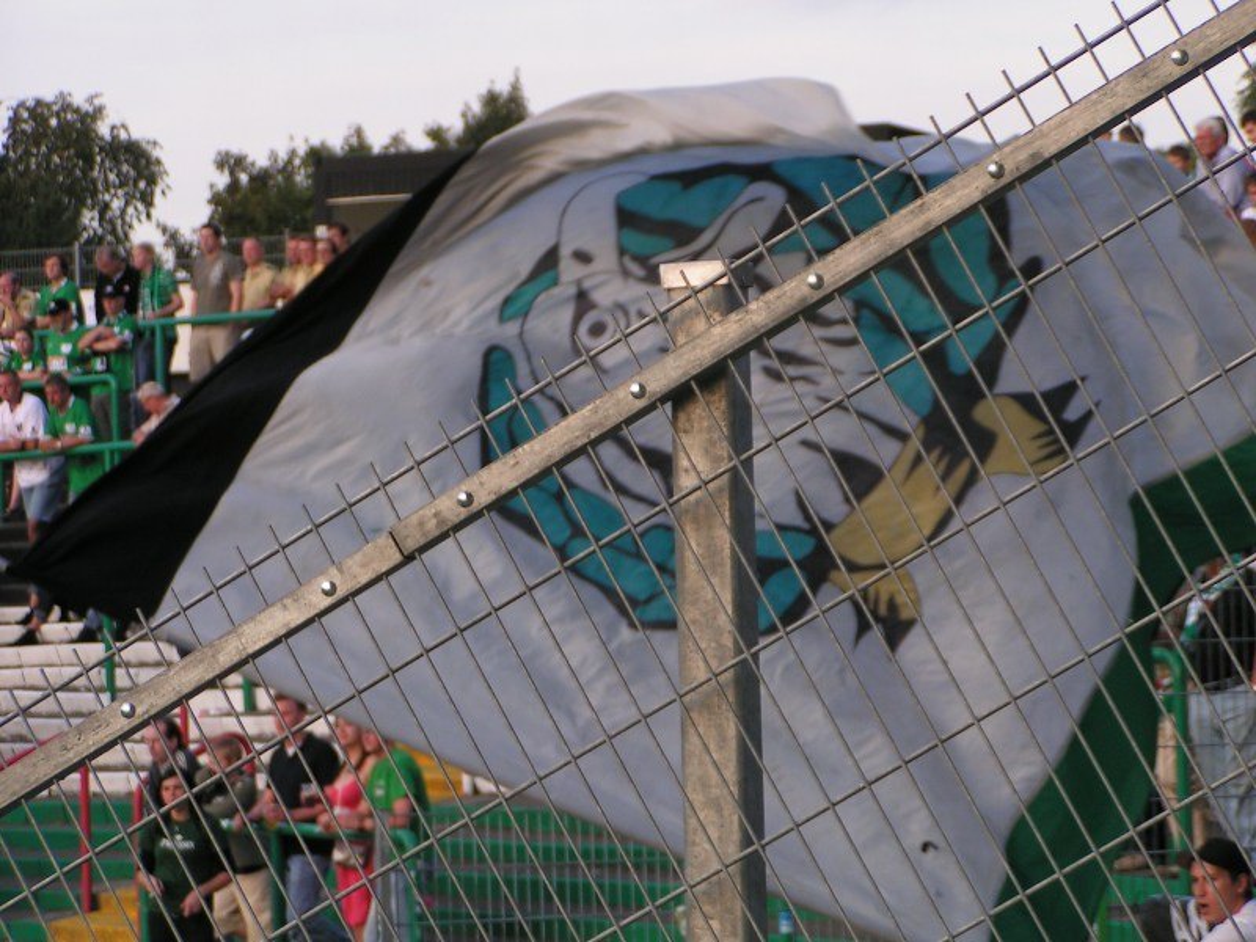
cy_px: 471
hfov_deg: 14.5
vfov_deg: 10.9
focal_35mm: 136
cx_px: 628
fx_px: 4935
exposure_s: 1/250
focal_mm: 20.9
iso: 50
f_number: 3.5
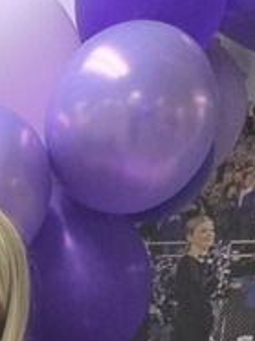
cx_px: -112
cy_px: 695
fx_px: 975
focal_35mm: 99
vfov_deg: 15.5
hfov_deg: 14.1
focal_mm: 5.4
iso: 500
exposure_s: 1/120
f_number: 1.8
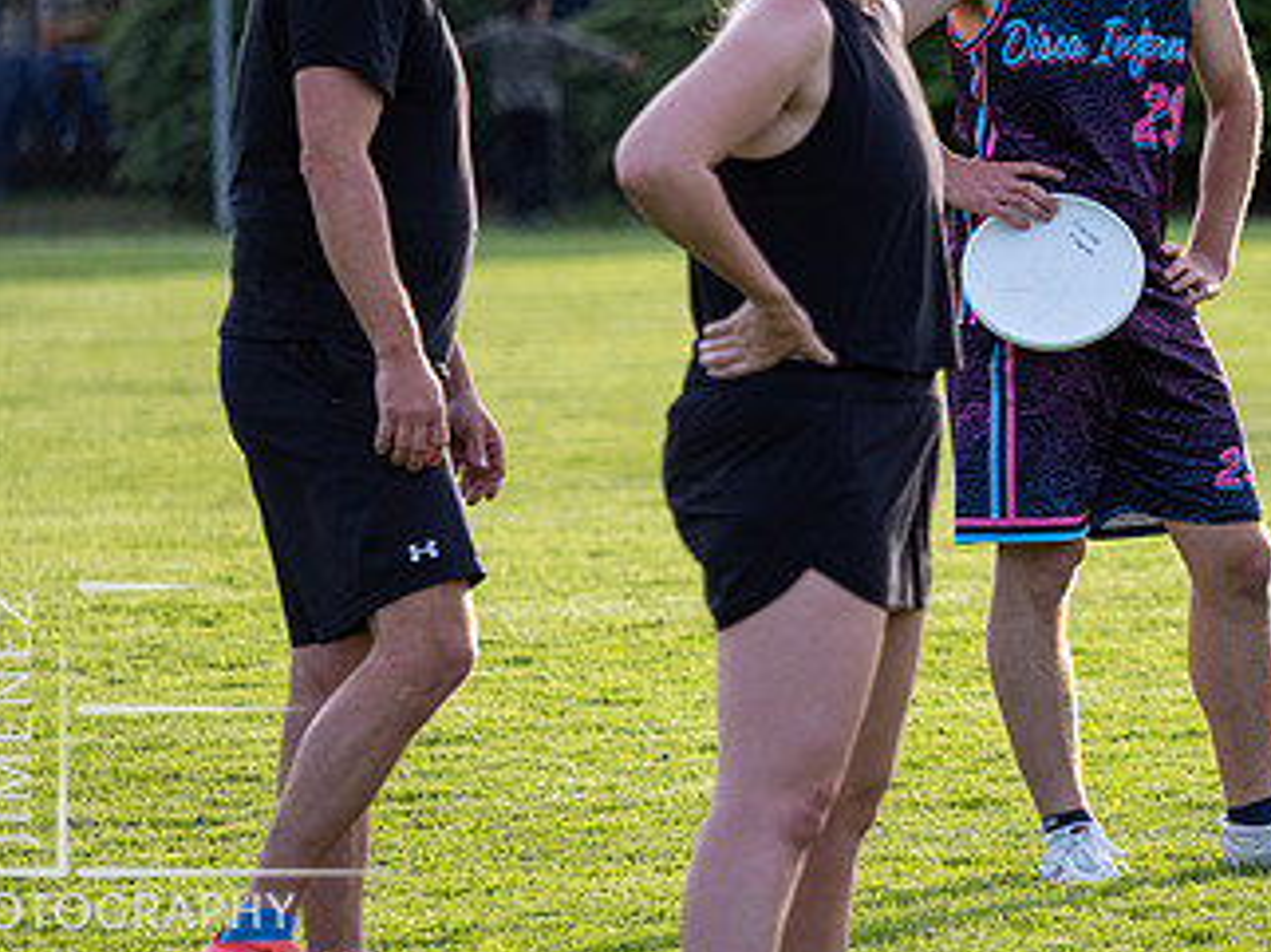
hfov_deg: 4.2
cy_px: 152
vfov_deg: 3.2
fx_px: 17208
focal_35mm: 469
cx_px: 1003
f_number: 2.8
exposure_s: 1/1000
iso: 400
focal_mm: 130
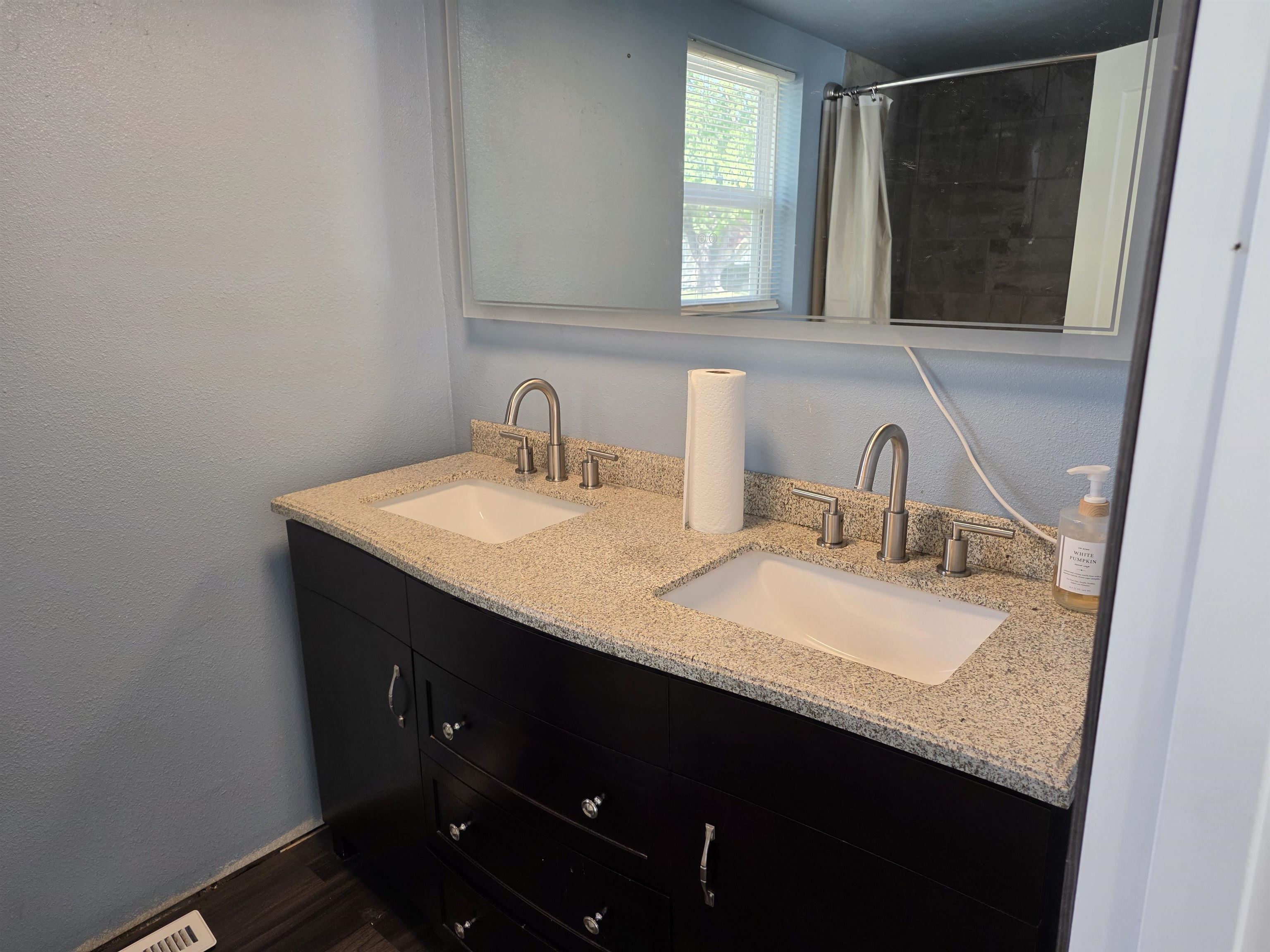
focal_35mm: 23
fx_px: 844
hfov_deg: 73.9
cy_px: 476
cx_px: 635
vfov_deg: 58.9
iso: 125
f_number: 1.7
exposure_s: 1/120
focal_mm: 6.25
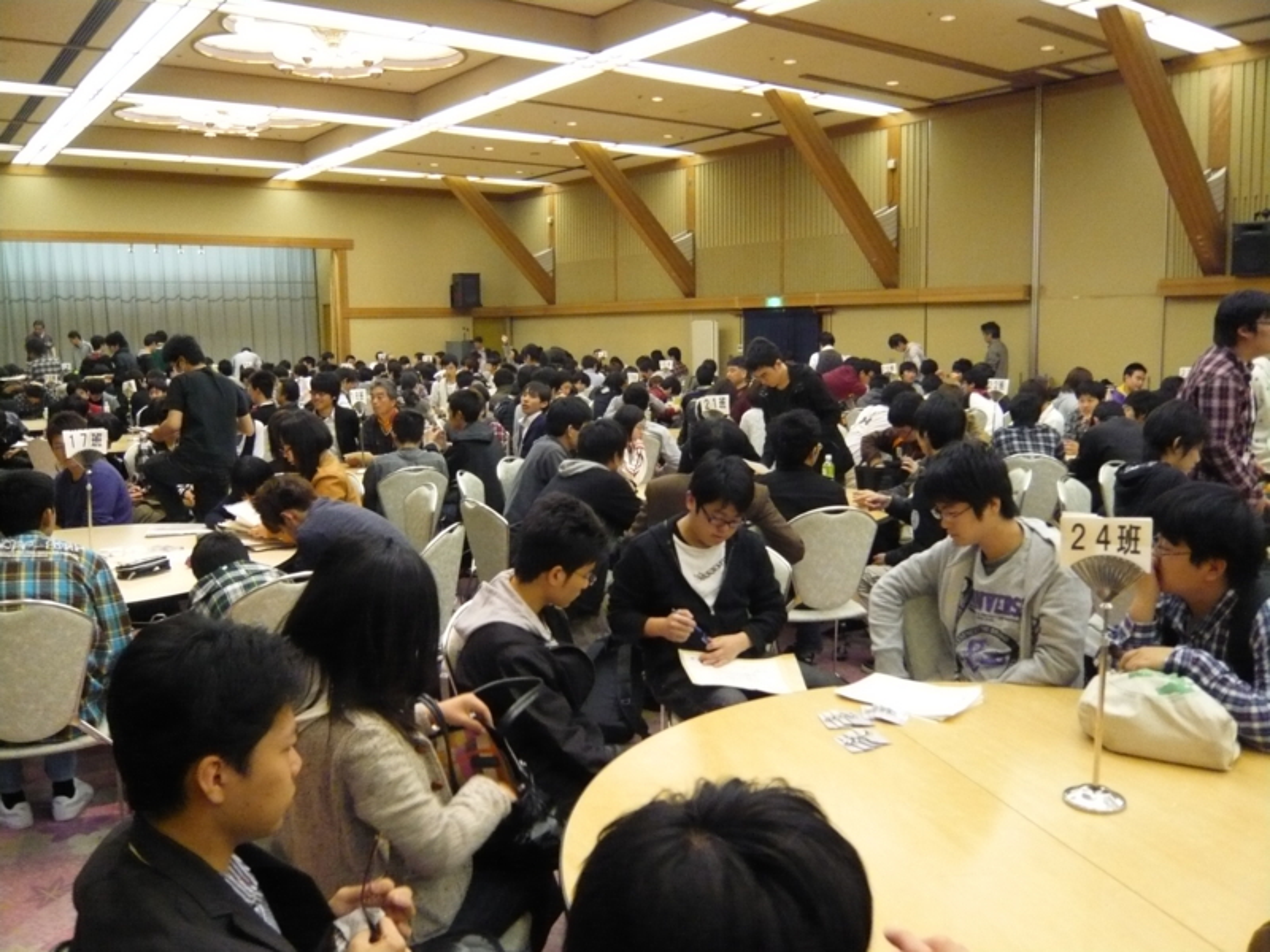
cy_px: 476
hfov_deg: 63.4
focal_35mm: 28
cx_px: 635
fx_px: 1027
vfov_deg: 49.7
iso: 400
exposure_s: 1/25
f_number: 2.8
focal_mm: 4.6
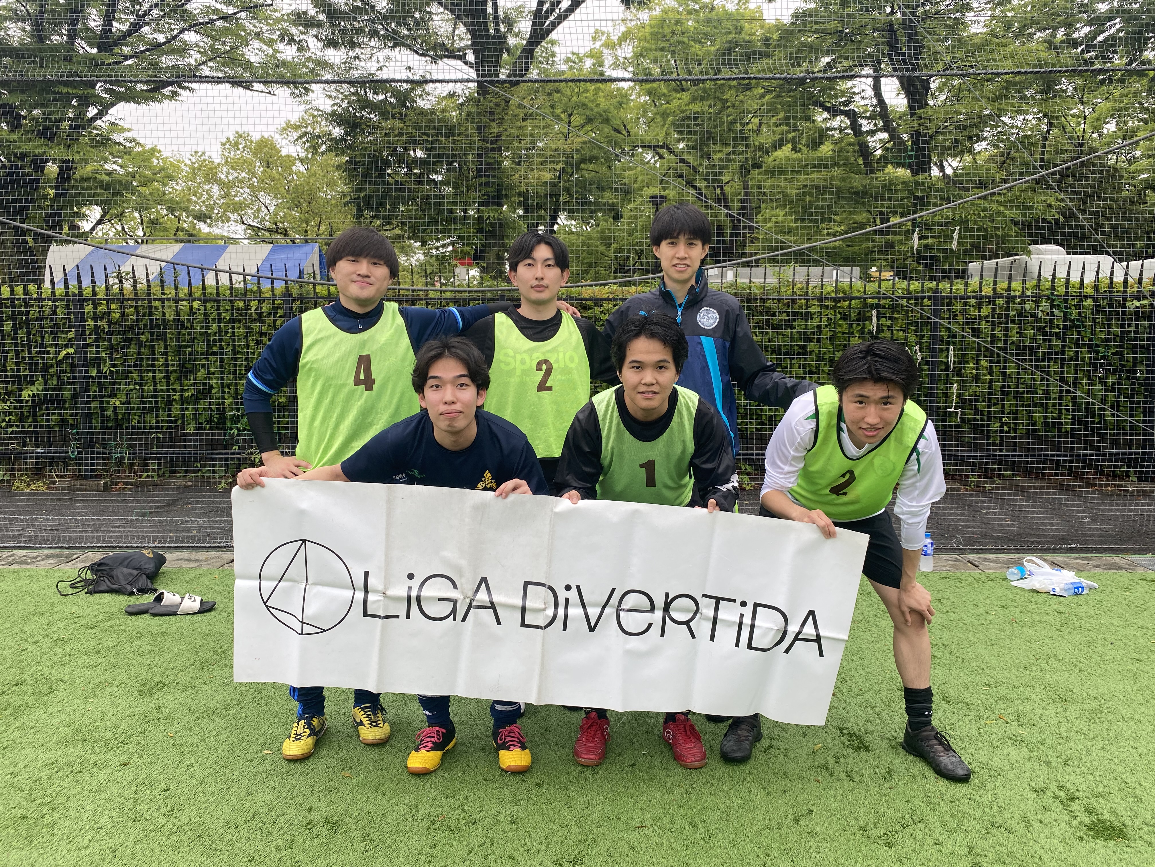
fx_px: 868
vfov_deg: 53.1
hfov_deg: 67.3
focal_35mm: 26
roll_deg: +0.1
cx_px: 578
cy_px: 434
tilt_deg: -5.9
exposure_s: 1/263
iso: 32
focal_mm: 4.25
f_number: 1.8
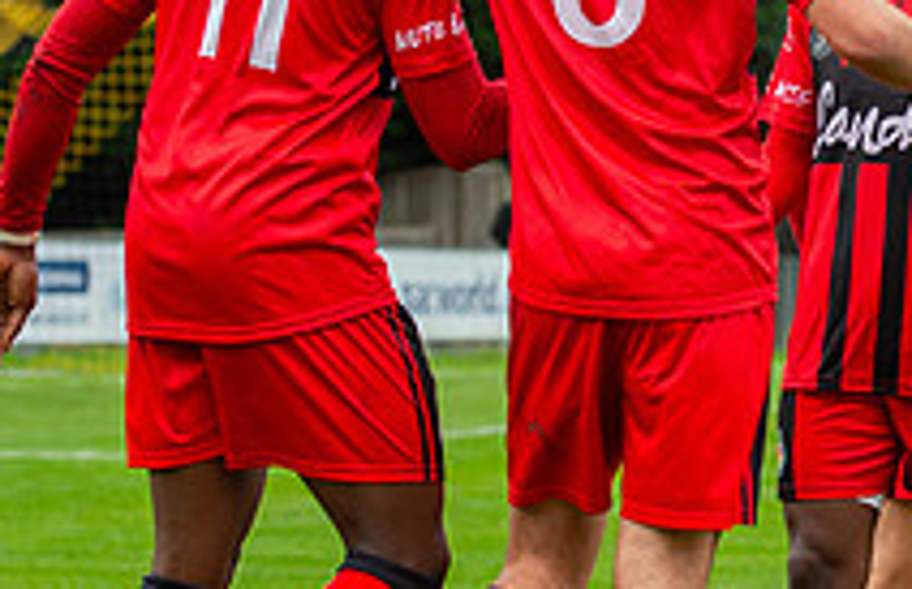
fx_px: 6725
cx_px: 1069
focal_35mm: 268
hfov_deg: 7.7
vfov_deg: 5.0
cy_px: 148
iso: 800
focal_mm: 82
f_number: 4
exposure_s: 1/1000
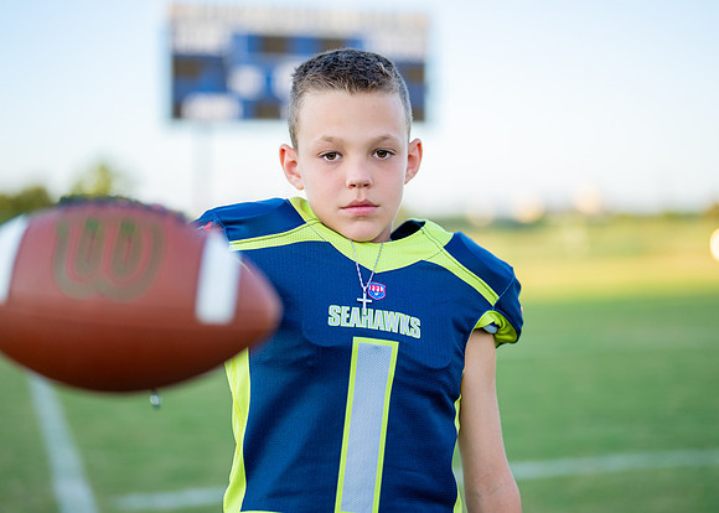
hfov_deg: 32.1
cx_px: 367
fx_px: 1250
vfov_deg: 23.2
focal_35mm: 61
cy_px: 218
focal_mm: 50
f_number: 1.2
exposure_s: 1/2000
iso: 160
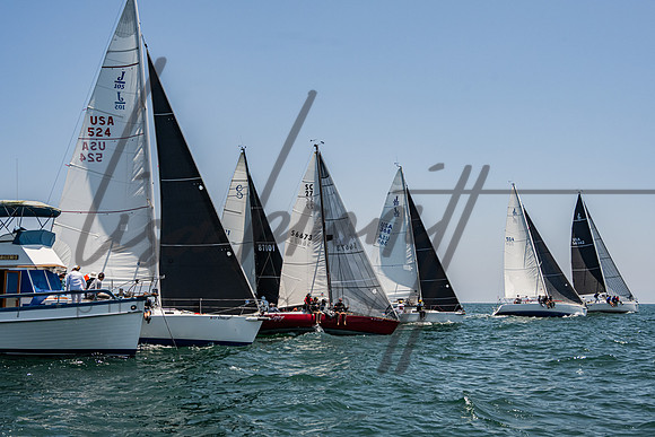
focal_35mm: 47
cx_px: 309
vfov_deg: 28.8
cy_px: 239
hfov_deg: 42.0
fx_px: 852
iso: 500
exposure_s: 1/2000
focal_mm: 38
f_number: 8
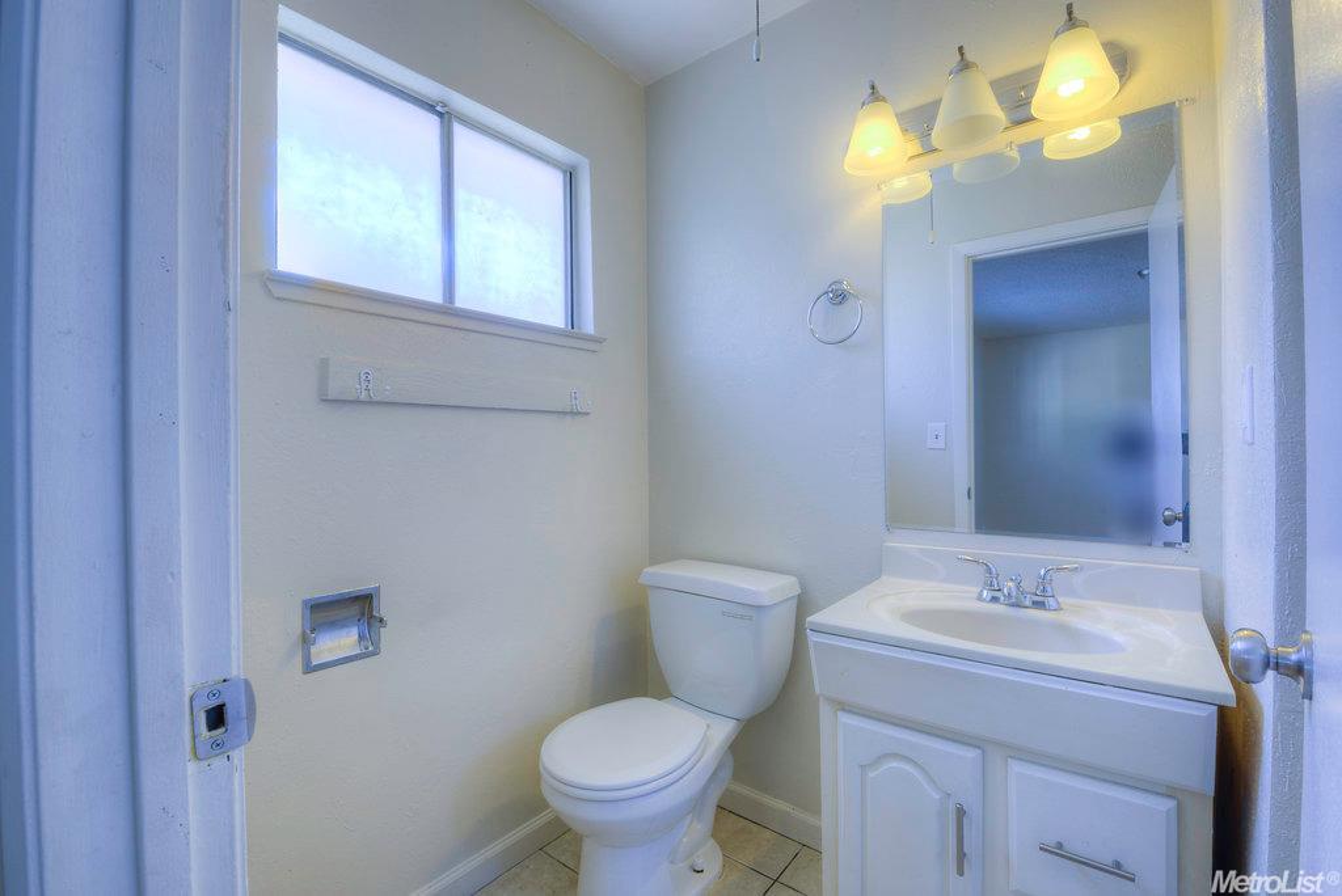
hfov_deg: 100.4
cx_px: 671
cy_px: 448
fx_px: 559
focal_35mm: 15
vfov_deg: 77.4
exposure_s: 1/2.5
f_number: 10
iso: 100
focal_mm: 15
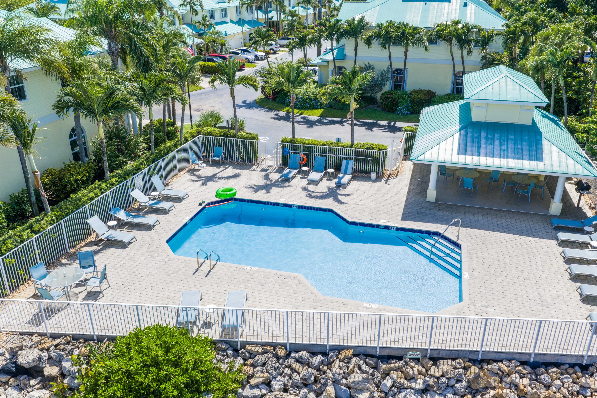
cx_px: 298
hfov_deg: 65.5
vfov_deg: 46.4
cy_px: 199
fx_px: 464
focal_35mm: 28
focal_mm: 14.45
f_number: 5
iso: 100
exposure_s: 1/240
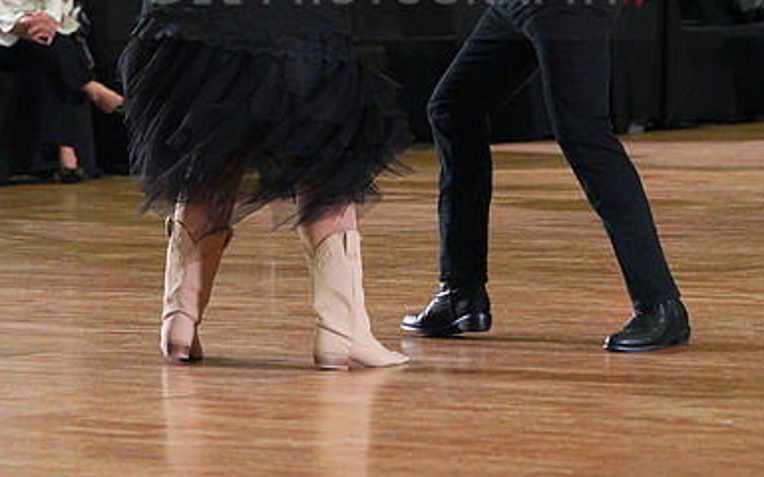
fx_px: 5351
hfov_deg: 8.2
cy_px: -26
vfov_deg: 5.1
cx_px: 383
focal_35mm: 257
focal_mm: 167
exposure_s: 1/320
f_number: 5.6
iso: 6400
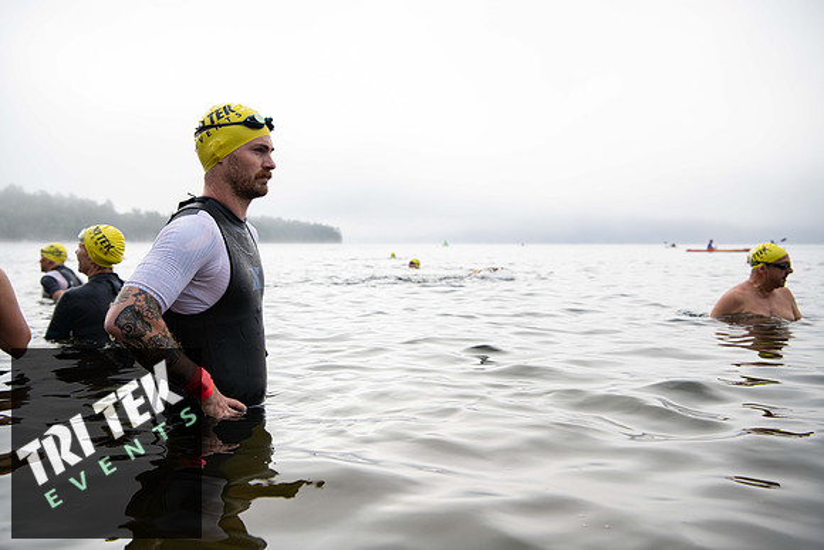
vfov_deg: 38.9
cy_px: 275
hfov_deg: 55.8
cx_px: 412
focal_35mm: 34
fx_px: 778
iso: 320
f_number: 4
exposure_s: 1/1000
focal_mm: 34
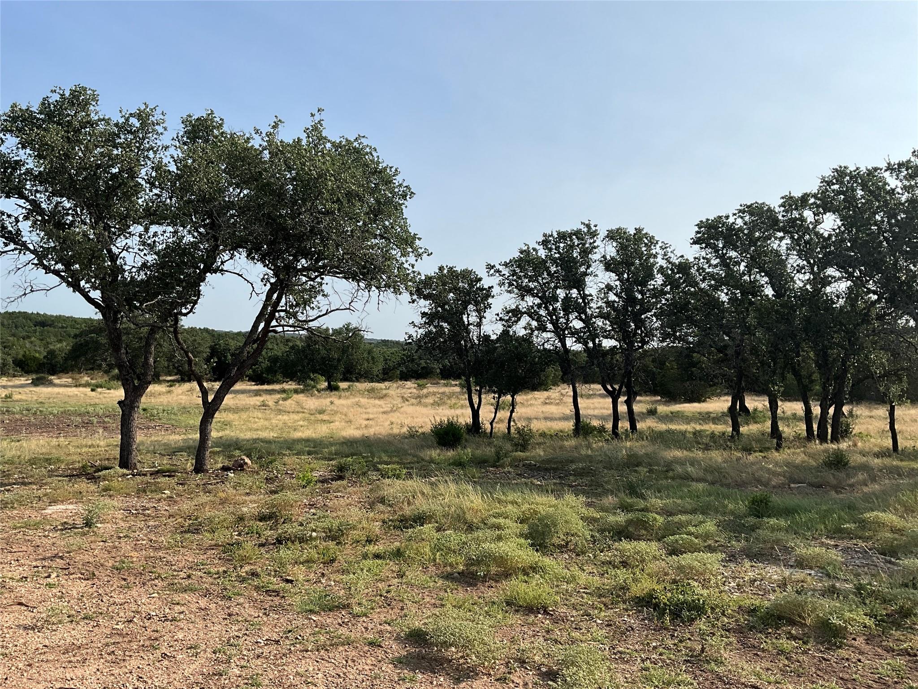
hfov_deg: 61.7
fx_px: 769
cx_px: 459
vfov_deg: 48.2
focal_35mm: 29
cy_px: 344
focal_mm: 3
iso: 25
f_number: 1.8
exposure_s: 1/2427
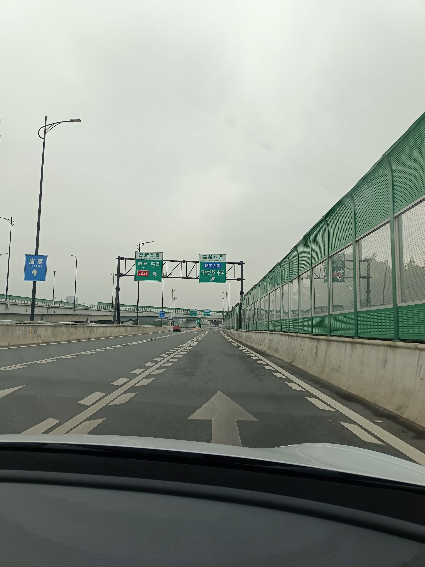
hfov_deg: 54.9
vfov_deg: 69.4
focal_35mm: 25
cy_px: 284
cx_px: 212
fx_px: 409
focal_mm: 4.71
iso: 100
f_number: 1.79
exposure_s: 1/455
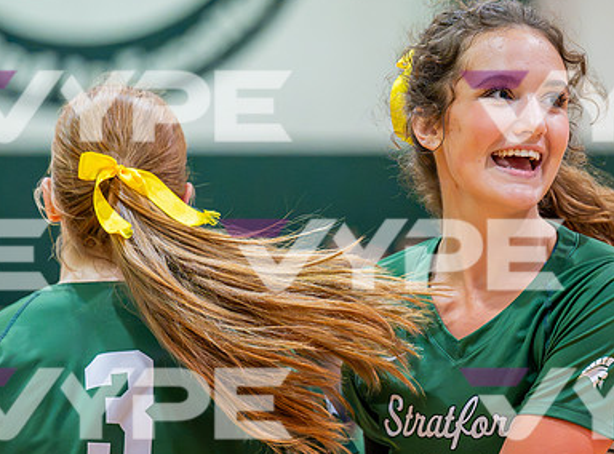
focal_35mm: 210
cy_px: 290
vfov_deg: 7.0
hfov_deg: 9.4
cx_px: 481
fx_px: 3706
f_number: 2.8
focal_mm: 120
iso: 9000
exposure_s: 1/800
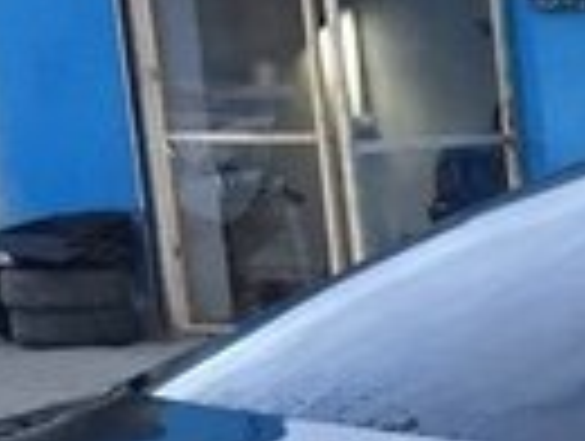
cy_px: 623
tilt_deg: -13.9
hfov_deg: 11.2
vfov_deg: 9.9
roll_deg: +2.5
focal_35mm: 147
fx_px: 2489
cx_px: 1400
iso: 32
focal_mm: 4.15
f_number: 2.2
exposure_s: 1/33
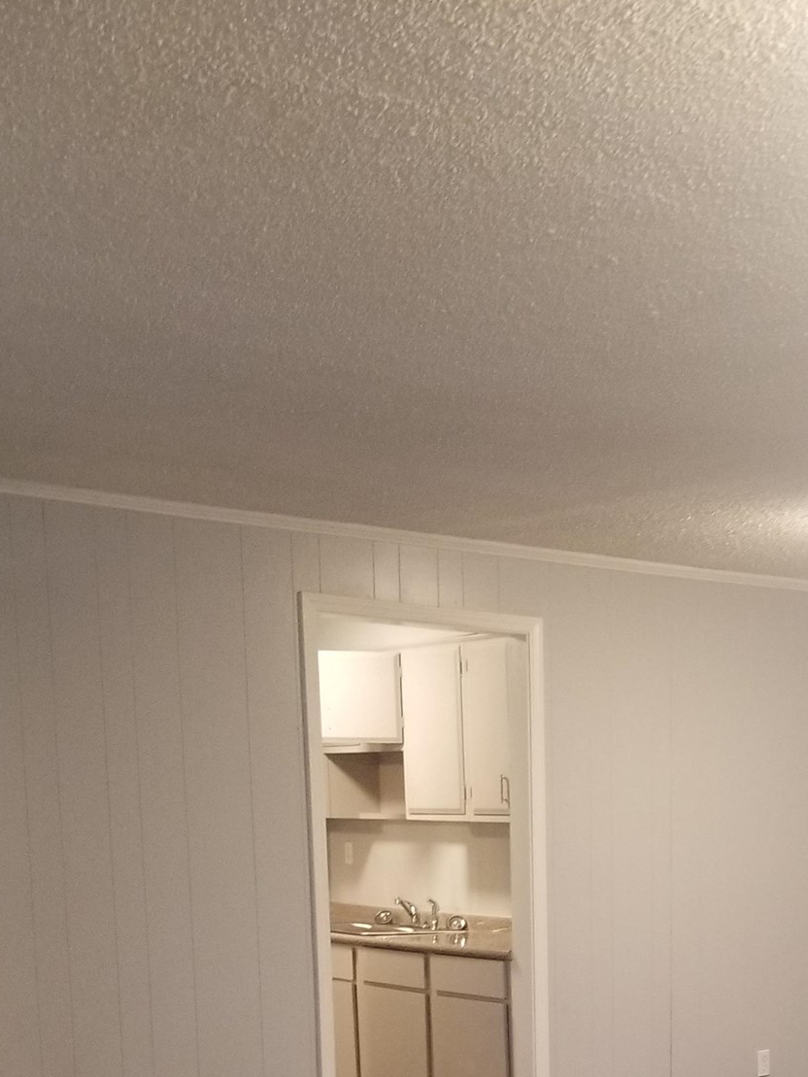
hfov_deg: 25.9
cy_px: 1076
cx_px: 770
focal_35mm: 54
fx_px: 1680
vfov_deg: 32.7
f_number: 1.7
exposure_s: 1/30
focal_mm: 4.3
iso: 200
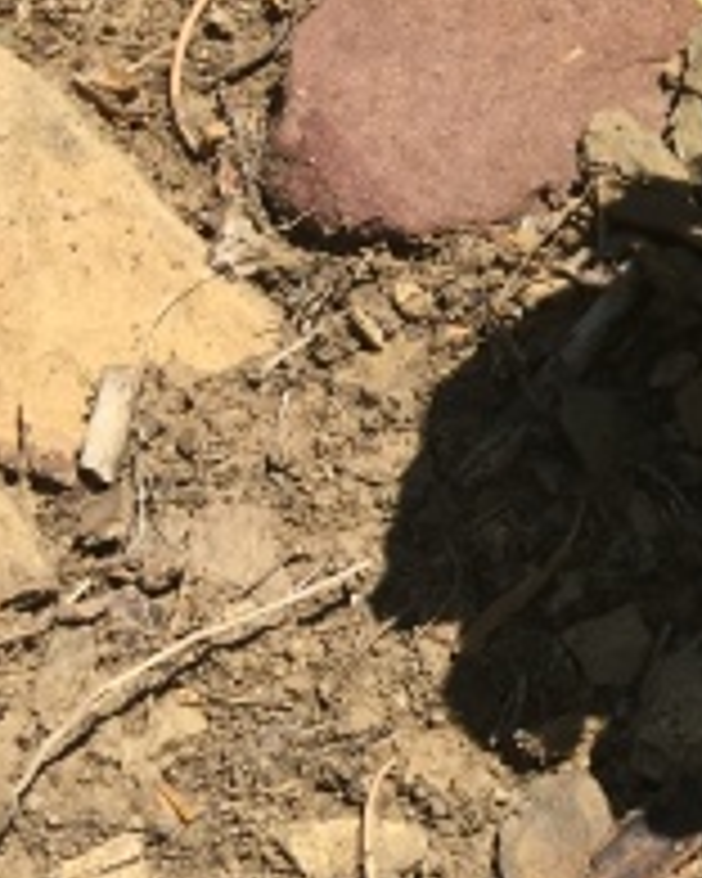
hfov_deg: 11.8
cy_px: -99
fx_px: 3013
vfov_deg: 16.1
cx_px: 1431
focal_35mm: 116
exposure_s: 1/2198
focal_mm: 4.15
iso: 25
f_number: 2.2
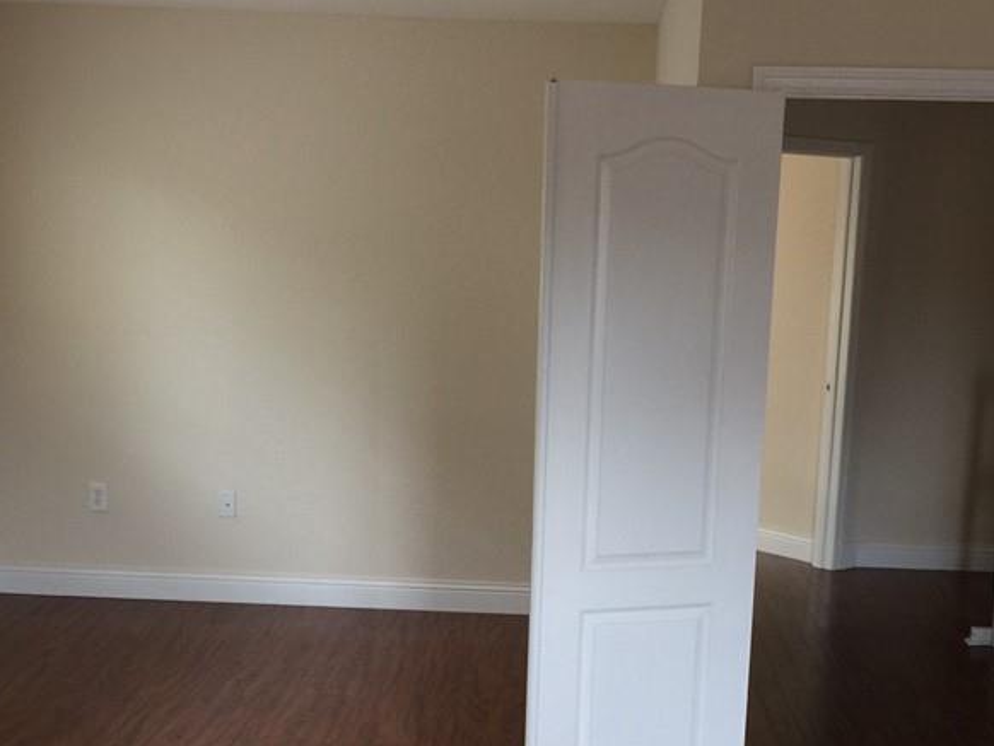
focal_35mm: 51
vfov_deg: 28.2
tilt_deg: -11.9
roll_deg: -2.2
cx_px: 533
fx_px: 1465
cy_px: 545
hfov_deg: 37.5
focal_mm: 4.15
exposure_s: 1/15
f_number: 2.2
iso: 50
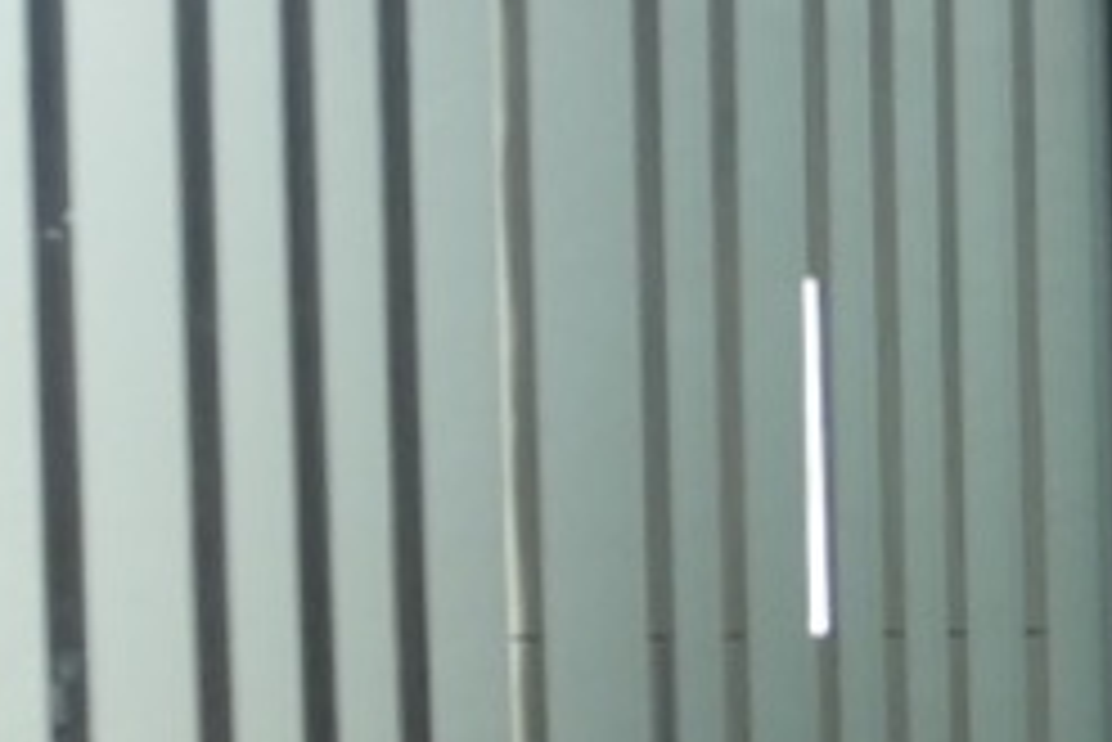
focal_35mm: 109
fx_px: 3369
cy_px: 427
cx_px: 3043
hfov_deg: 12.3
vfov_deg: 12.6
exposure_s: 1/100
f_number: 4
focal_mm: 14
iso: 1000
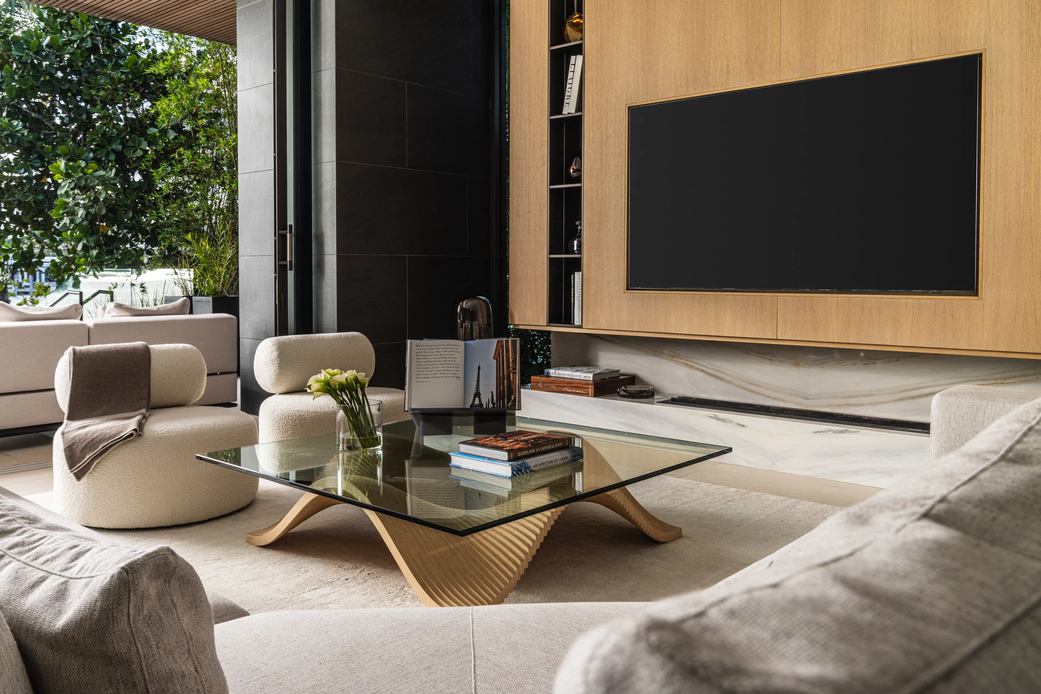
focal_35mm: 29
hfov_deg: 63.7
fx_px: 839
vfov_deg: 45.0
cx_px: 520
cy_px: 347
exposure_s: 1/125
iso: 250
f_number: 10
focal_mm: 29
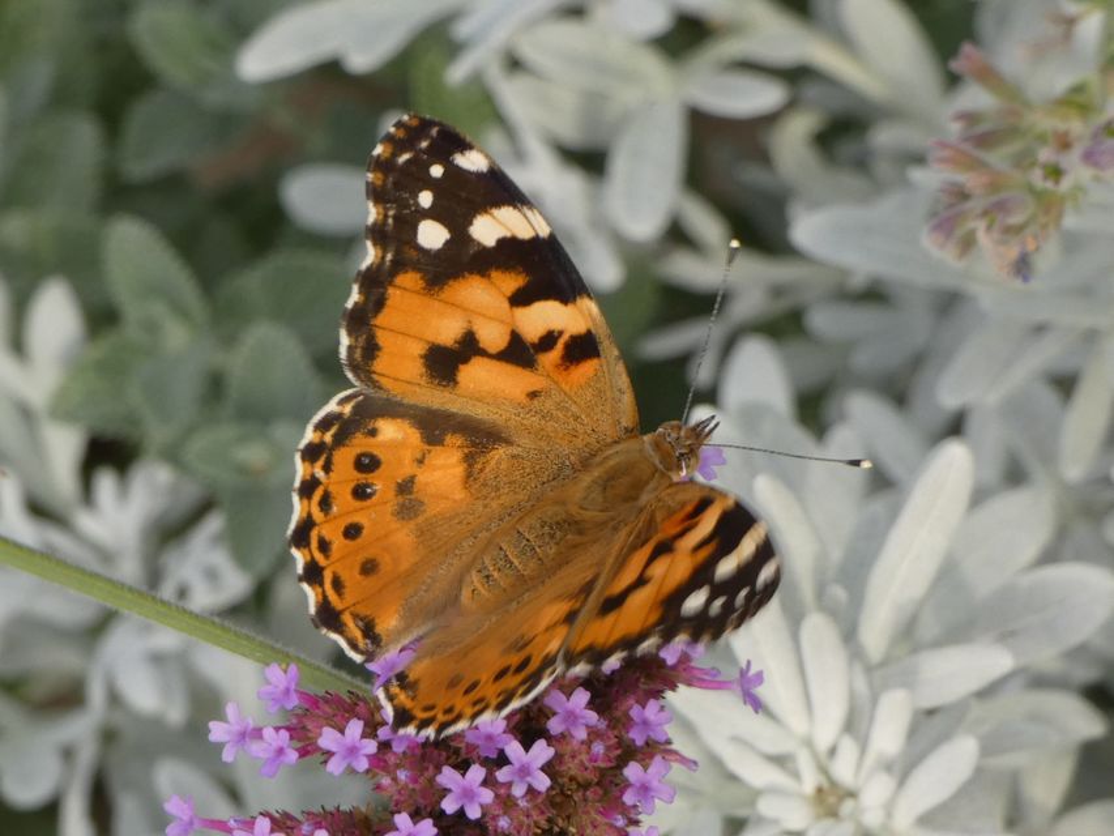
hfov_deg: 5.7
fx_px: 11265
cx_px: 557
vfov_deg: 4.2
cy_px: 418
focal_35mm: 350
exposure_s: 1/80
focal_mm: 62.7
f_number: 5.6
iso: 160
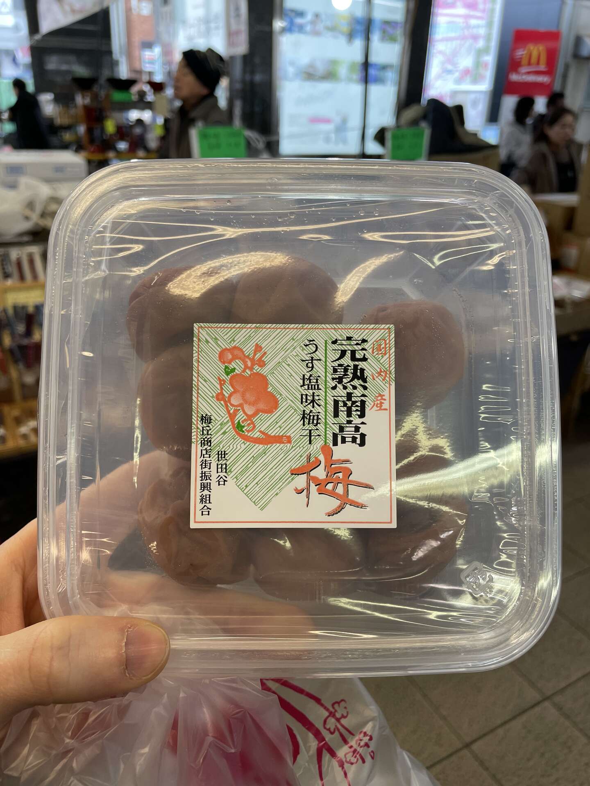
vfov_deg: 67.3
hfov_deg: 53.1
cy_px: 393
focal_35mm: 26
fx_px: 591
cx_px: 295
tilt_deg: -25.3
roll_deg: -0.4
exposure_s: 1/100
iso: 50
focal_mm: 4.2
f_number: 1.6
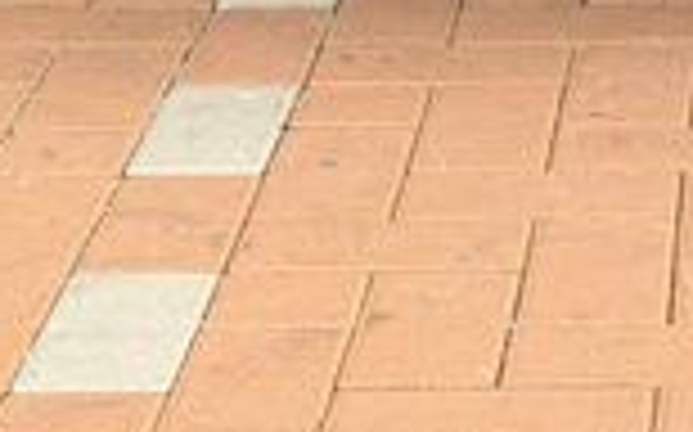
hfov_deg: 9.8
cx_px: 914
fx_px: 3982
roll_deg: -0.6
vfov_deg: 6.0
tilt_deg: -6.7
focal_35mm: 211
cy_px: -616
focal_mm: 6.76
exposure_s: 1/875
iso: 64
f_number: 1.78
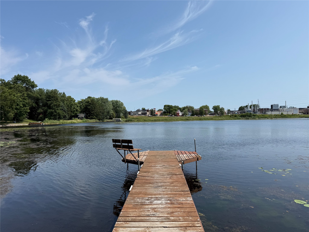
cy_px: 116
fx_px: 214
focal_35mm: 24
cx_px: 154
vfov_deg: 56.8
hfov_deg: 71.6
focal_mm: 6.76
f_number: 1.78
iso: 80
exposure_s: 1/6711
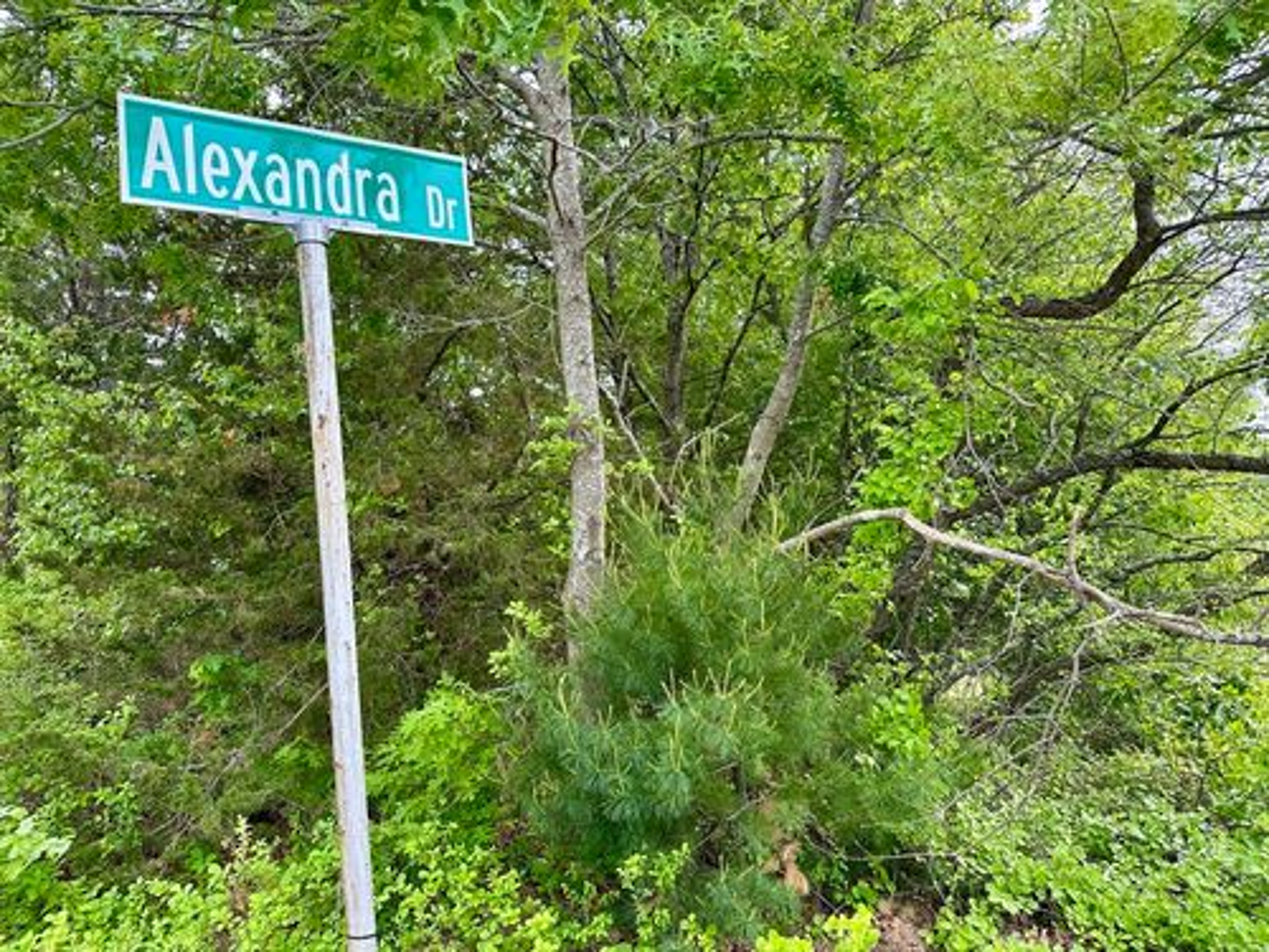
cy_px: 476
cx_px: 634
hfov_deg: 71.6
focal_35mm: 24
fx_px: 880
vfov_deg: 56.8
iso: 80
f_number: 1.78
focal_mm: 6.86
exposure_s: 1/452
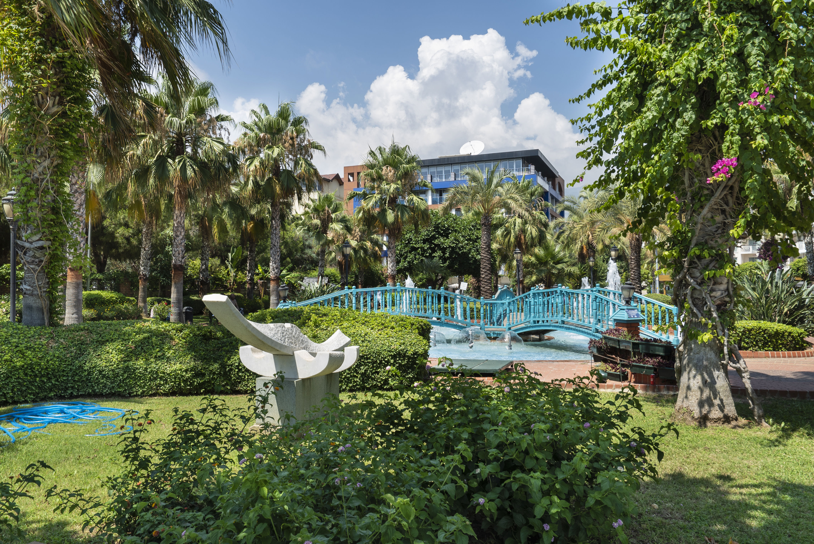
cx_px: 407
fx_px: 588
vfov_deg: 49.6
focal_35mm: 26
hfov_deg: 69.4
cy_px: 272
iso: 100
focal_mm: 26
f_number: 13
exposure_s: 1/80
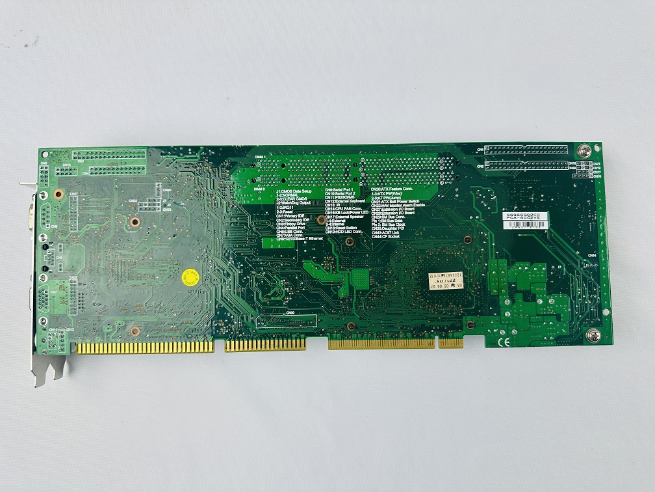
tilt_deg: -87.8
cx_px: 328
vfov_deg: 56.8
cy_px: 246
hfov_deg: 71.6
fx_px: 454
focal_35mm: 24
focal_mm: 6.86
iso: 100
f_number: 1.78
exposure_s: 1/120
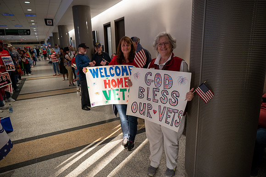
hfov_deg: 73.8
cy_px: 88
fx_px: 177
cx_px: 133
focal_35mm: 24
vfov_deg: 53.1
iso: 2200
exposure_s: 1/200
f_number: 4
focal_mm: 24
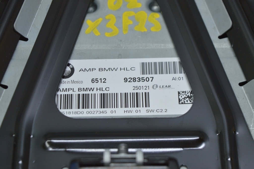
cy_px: 84
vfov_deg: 16.5
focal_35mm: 82
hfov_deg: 24.6
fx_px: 582
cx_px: 127
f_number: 5.6
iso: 400
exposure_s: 1/50
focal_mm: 55
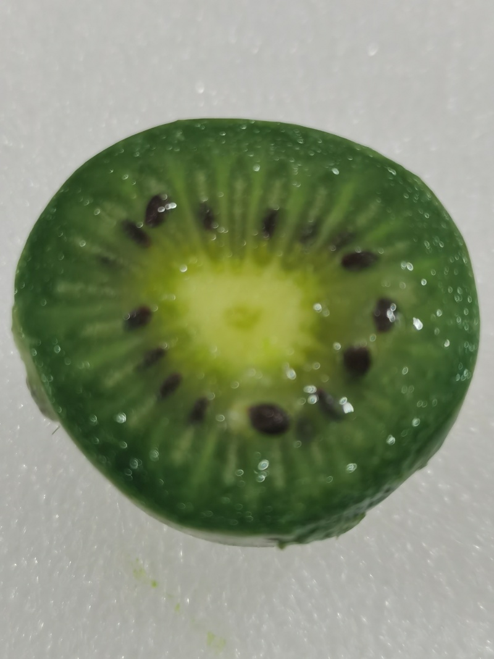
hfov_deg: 23.3
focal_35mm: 63
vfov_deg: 30.7
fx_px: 1199
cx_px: 247
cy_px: 330
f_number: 1.8
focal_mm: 5.58
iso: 125
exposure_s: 1/60
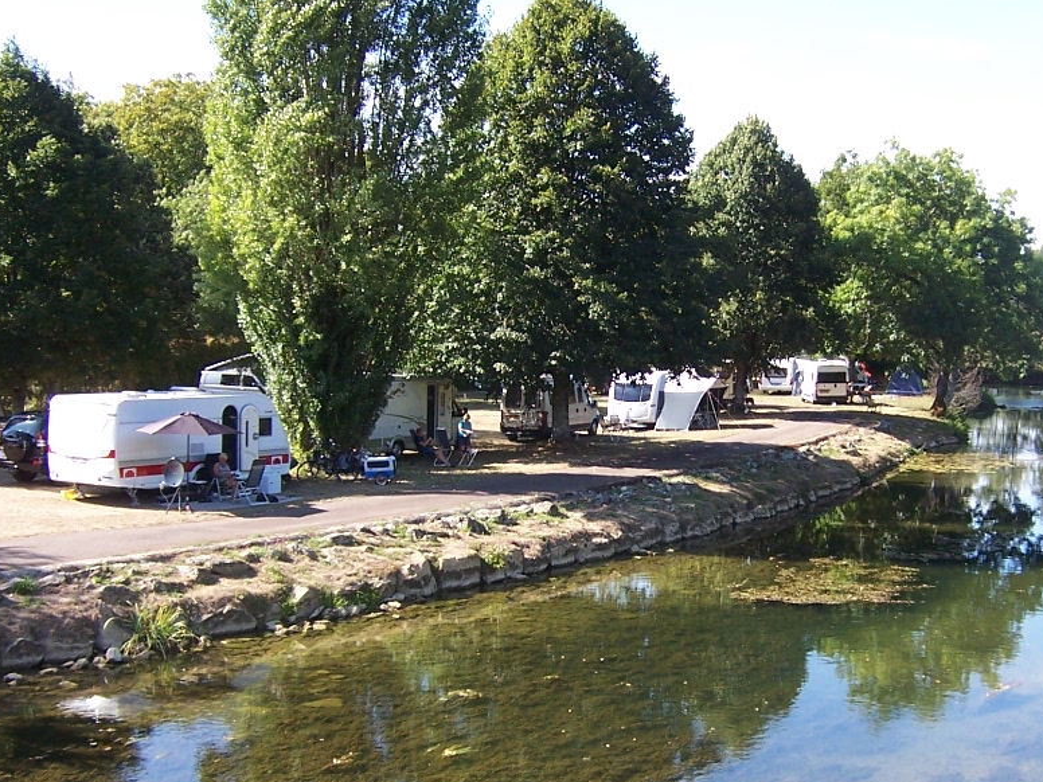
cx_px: 578
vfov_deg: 28.6
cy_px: 407
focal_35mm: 51
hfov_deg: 37.4
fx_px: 1537
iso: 80
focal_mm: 5.5
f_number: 3.4
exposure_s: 1/250
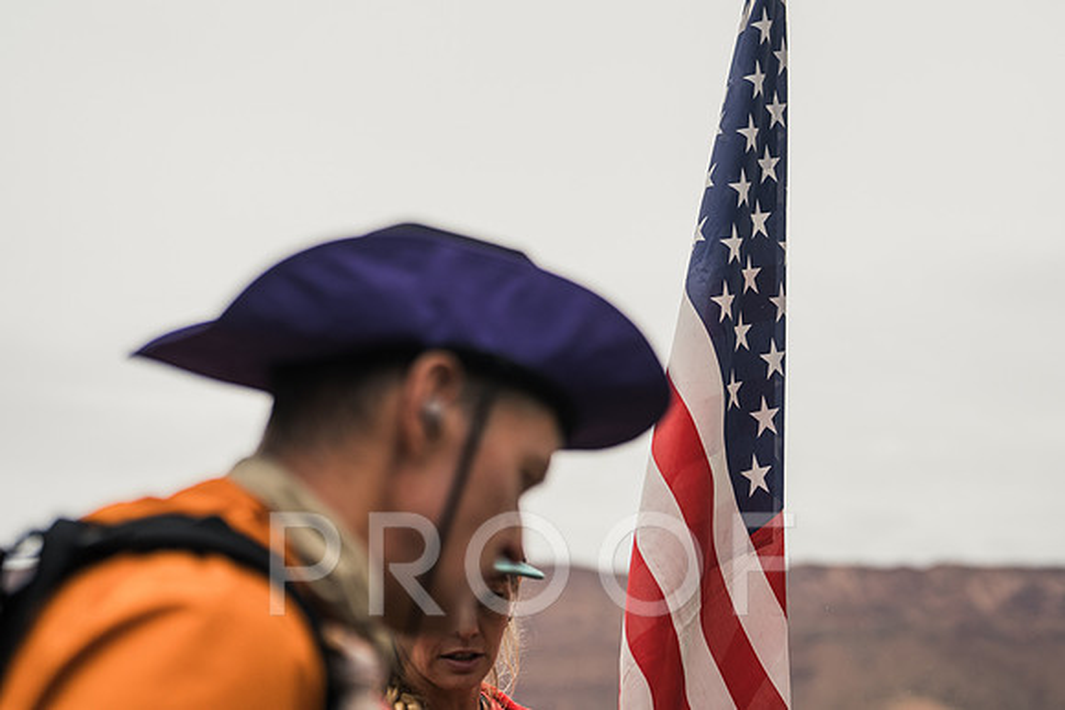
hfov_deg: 32.4
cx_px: 657
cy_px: 310
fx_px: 1824
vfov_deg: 22.0
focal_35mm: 62
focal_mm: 50
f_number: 2
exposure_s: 1/4000
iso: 400
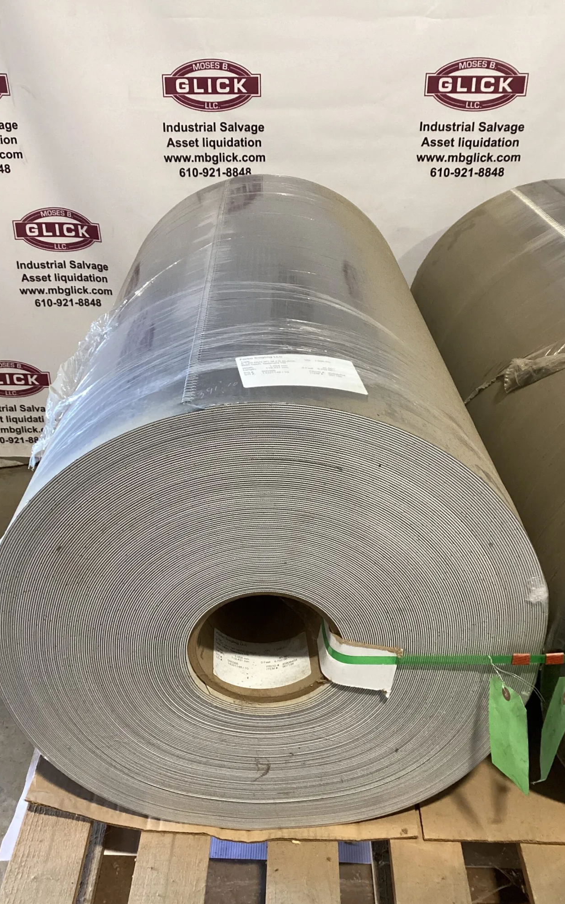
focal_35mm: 33
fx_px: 813
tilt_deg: -27.9
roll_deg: +2.0
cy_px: 452
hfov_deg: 38.3
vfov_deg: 58.1
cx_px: 270
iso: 320
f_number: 2.4
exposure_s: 1/60
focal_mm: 3.3
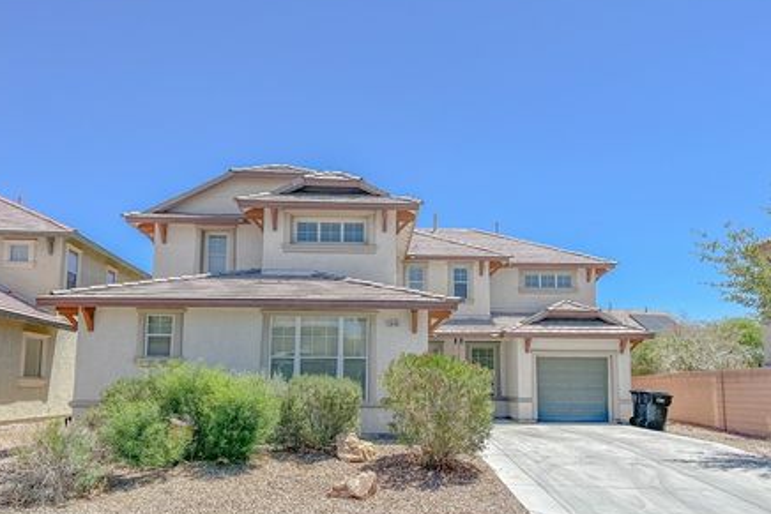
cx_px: 394
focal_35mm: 31
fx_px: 664
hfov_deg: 60.3
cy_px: 305
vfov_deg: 42.2
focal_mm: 5.1
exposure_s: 1/4300
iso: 50
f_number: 1.6
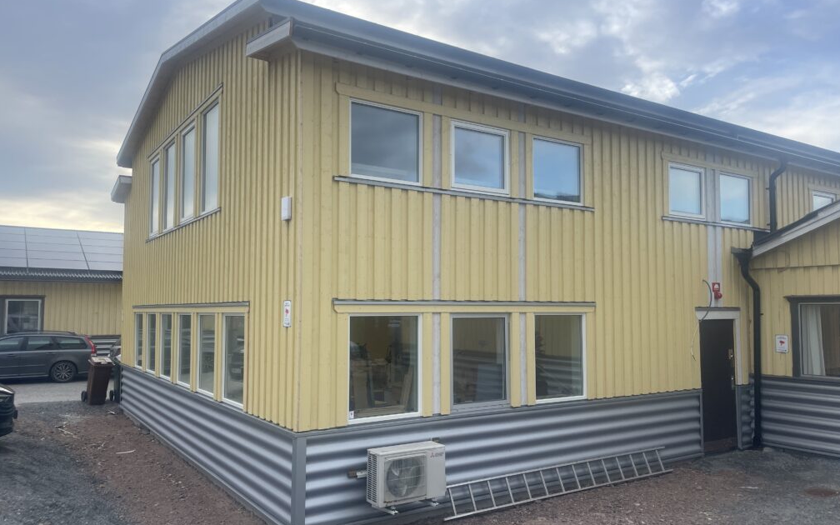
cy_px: 274
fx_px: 641
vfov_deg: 44.5
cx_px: 425
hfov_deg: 66.5
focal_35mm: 28
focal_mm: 4.2
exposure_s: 1/703
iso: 32
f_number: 1.6
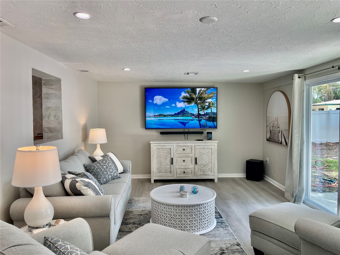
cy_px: 128
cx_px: 170
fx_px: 255
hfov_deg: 67.3
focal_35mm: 26
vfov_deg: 53.1
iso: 32
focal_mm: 5.1
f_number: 1.6
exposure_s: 1/169
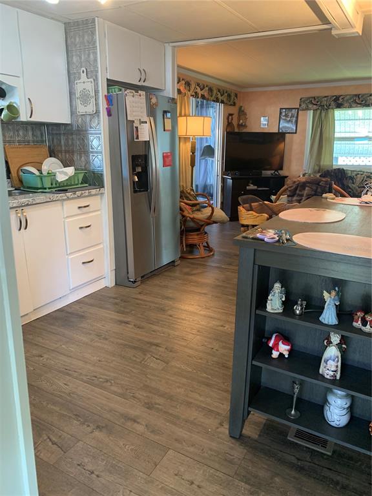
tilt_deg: -14.4
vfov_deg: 67.3
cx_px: 186
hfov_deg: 53.1
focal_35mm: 26
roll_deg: +0.5
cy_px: 248
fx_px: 373
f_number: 1.8
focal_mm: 4.25
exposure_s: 1/60
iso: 160
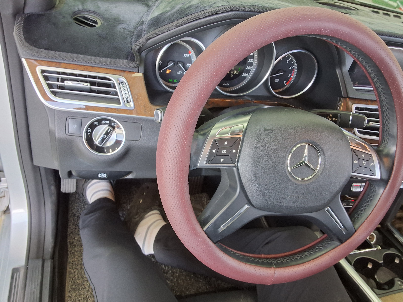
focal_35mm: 28
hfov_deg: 63.4
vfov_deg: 49.7
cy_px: 151
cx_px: 202
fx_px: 326
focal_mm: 2.91
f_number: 1.9
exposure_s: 1/40
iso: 100
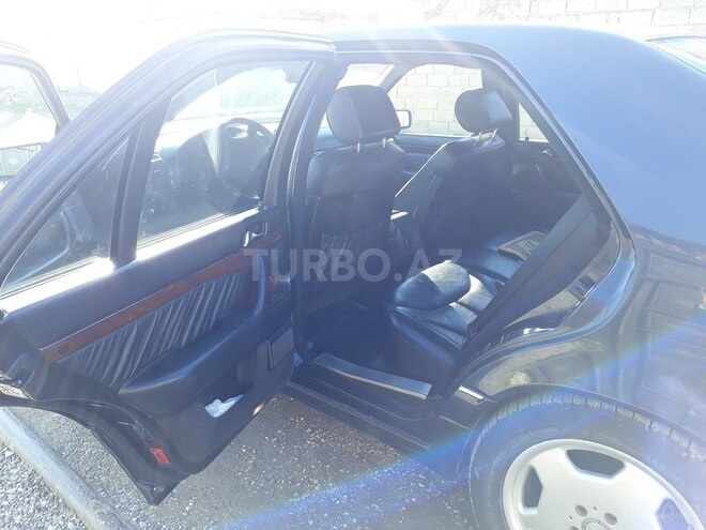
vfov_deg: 51.4
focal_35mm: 27
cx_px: 353
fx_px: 551
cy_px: 265
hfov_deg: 65.3
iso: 40
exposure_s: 1/105
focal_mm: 3.6
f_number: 1.9
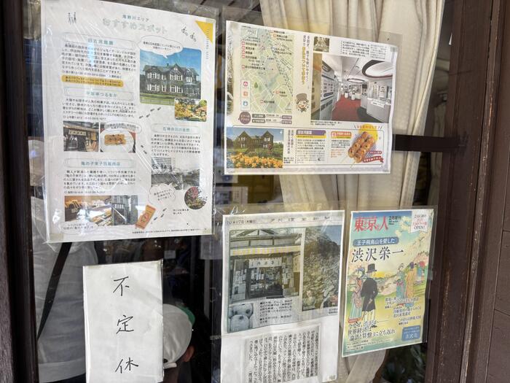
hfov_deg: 67.3
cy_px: 192
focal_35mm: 26
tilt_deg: -7.3
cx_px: 255
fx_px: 383
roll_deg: -1.5
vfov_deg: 53.1
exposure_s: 1/141
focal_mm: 5.96
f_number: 1.6
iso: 40
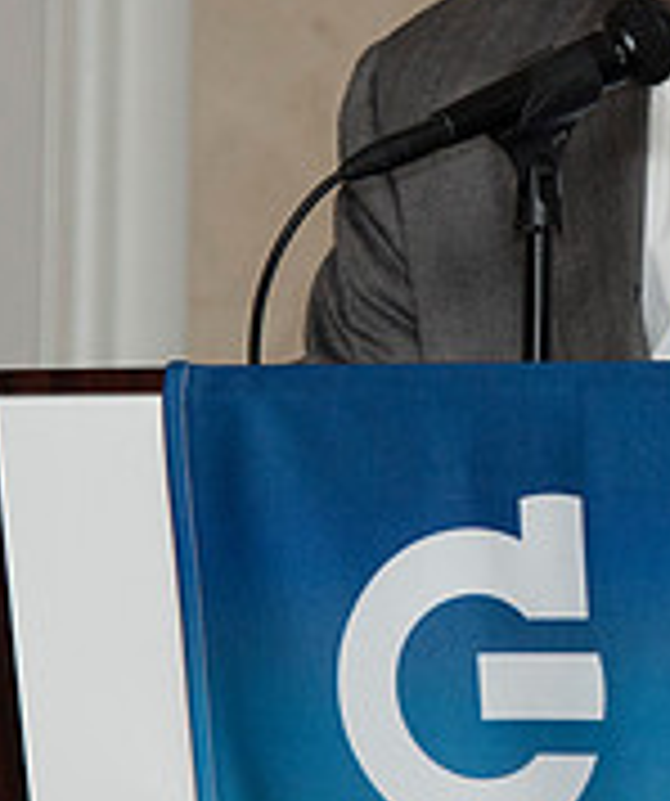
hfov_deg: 2.2
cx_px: 763
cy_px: 315
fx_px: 17079
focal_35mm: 708
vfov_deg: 2.7
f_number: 5.6
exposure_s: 1/125
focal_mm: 185
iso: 1600
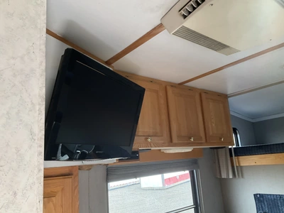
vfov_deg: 48.2
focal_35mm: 29
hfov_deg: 61.7
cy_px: 106
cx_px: 142
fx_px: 238
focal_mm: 3
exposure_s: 1/60
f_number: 1.8
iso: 250
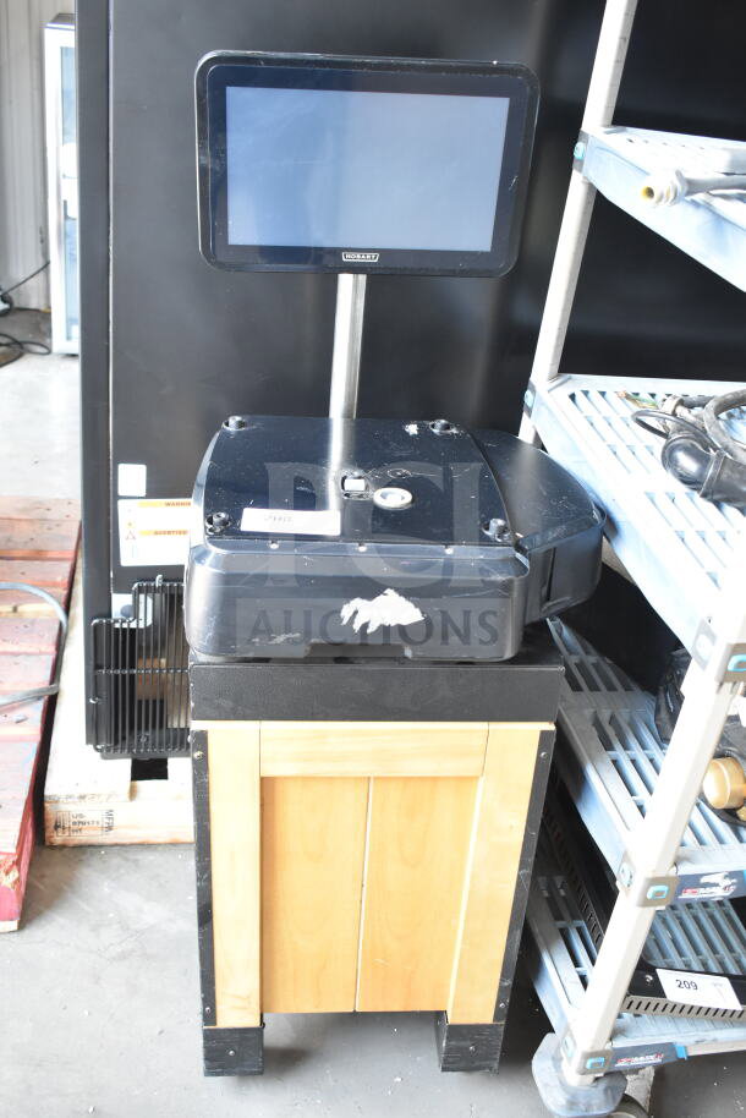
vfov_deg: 53.1
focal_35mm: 36
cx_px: 373
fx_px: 1118
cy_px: 559
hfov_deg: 36.9
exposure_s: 1/80
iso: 1600
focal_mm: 24
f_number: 4.5
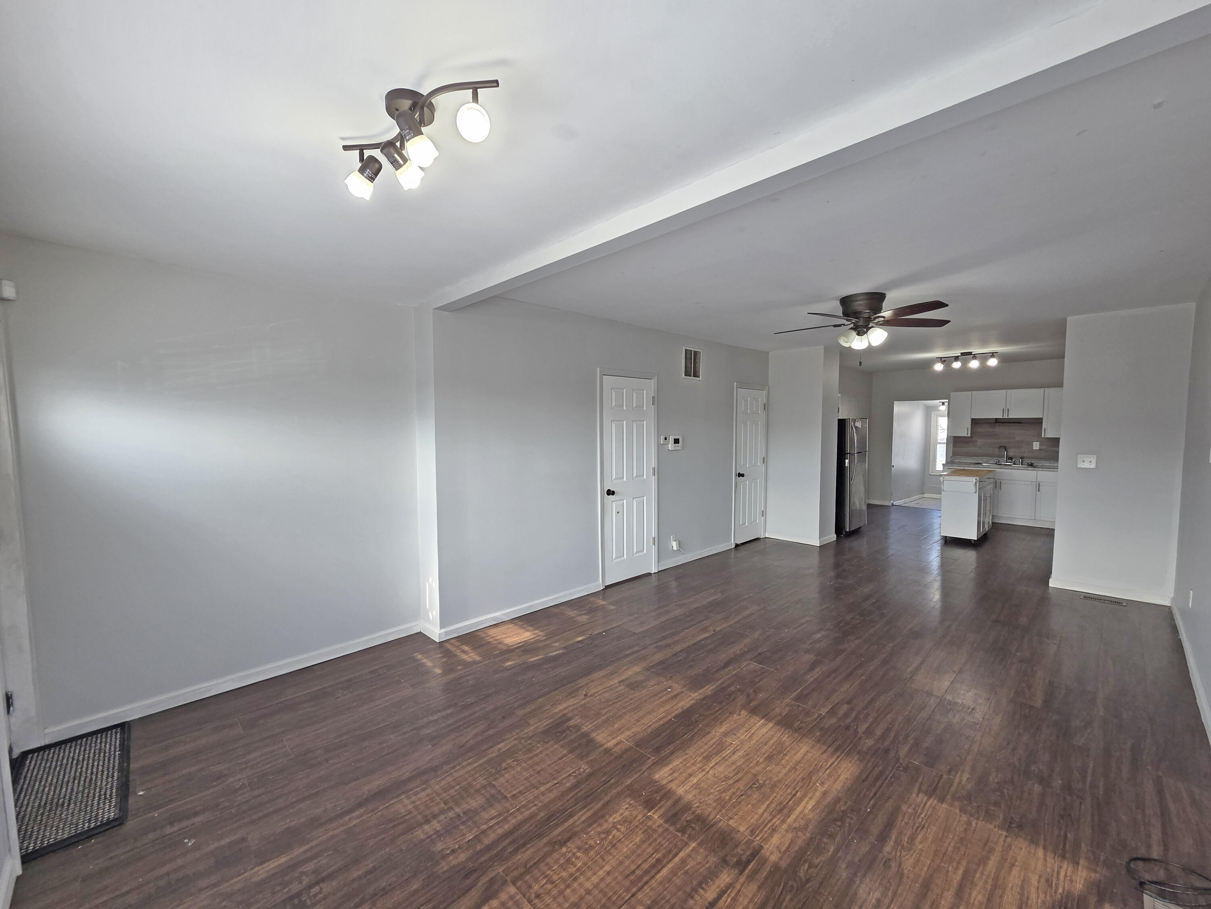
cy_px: 454
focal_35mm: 13
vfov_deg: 89.9
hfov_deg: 106.2
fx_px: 455
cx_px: 606
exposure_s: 1/120
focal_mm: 2.2
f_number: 2.2
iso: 80
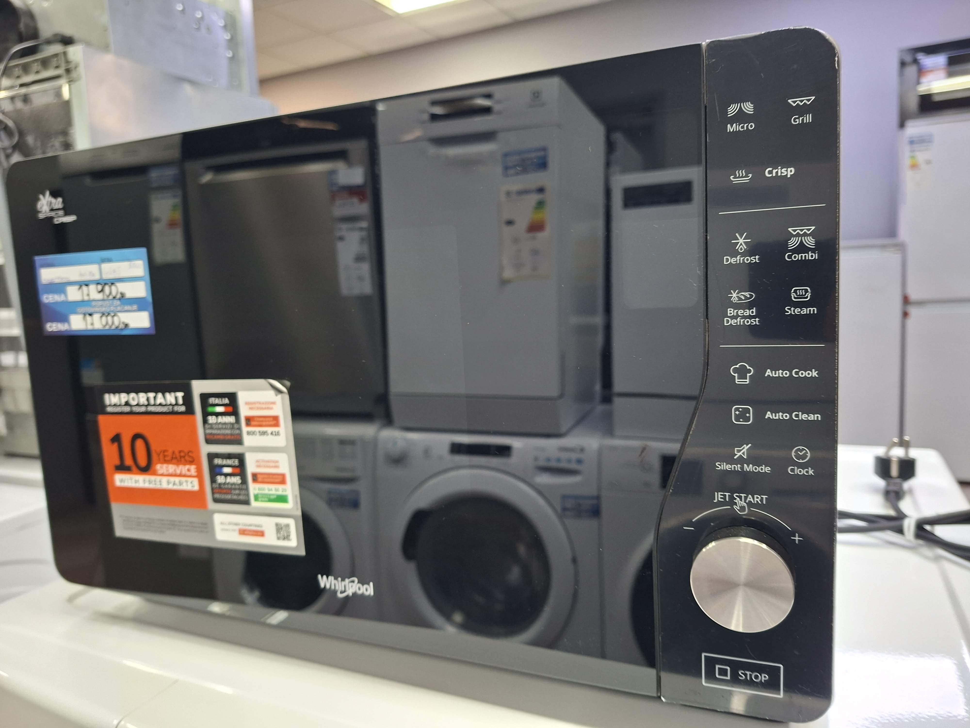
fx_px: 644
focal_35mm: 23
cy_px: 364
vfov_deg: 58.9
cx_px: 485
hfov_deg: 73.9
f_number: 1.8
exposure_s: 1/33
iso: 250
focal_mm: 5.54
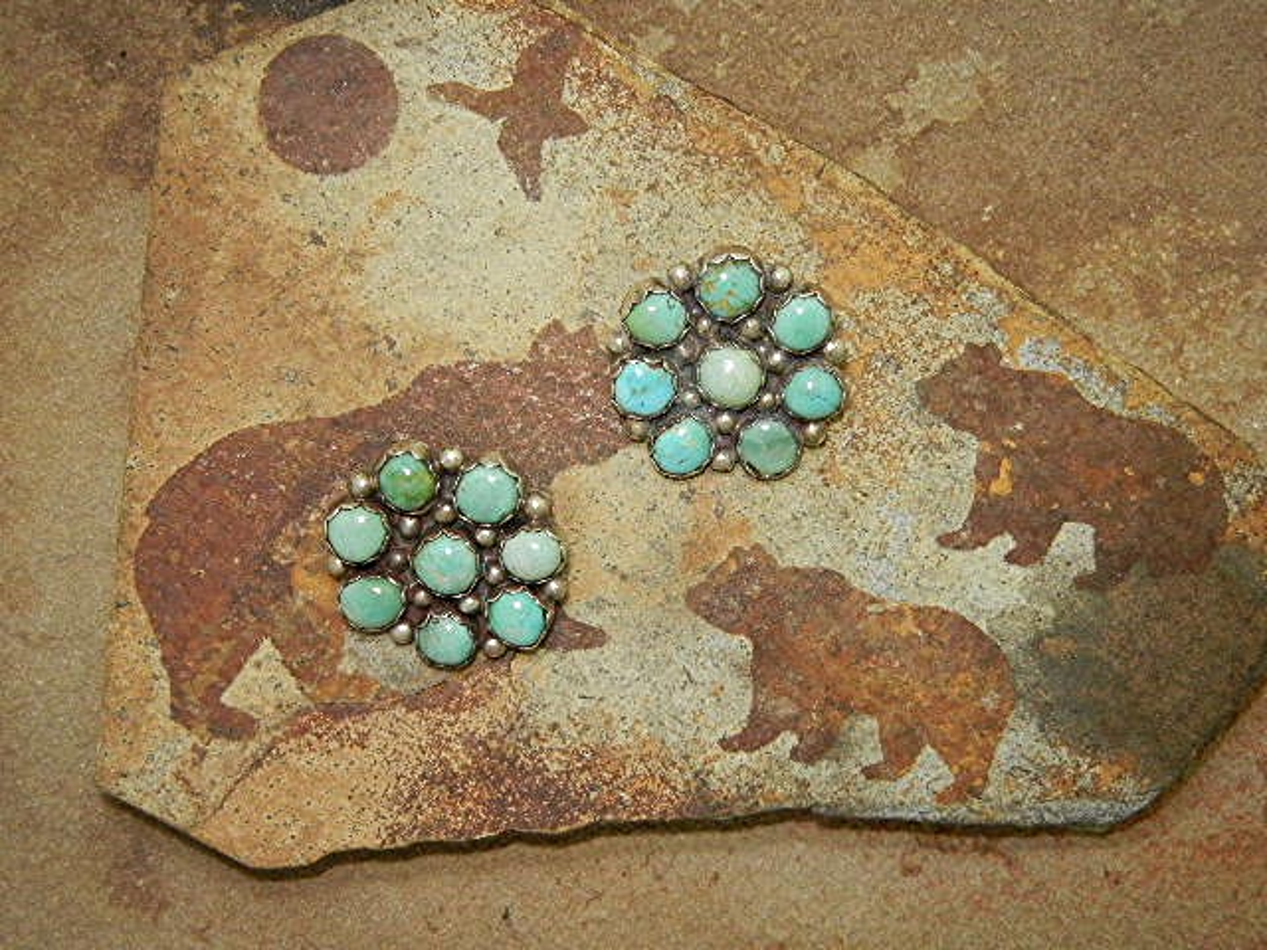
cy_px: 475
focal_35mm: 45
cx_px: 634
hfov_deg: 42.1
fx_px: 1647
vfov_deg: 32.2
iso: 794
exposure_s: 1/30
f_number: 3.8
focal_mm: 8.1
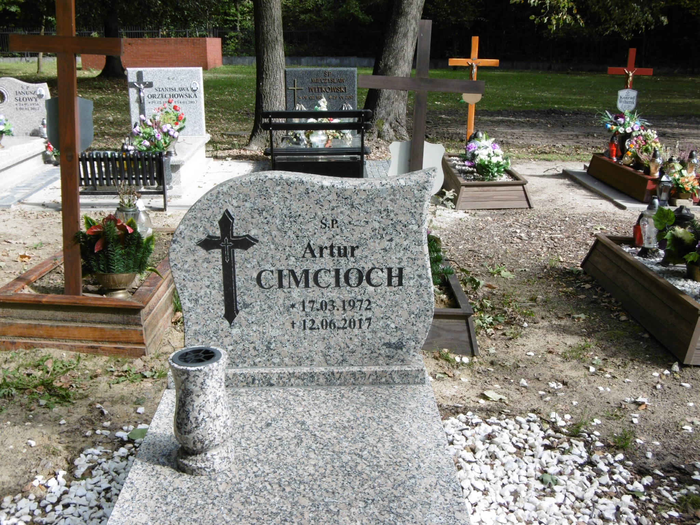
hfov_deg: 43.9
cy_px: 262
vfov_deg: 33.6
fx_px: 870
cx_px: 350
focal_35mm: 43
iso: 100
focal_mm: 7.7
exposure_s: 1/320
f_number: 3.8
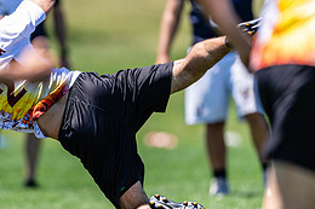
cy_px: 68
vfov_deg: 1.5
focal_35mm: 894
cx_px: 48
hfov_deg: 2.3
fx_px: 7817
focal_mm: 400
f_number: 2.8
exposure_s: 1/1600
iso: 100
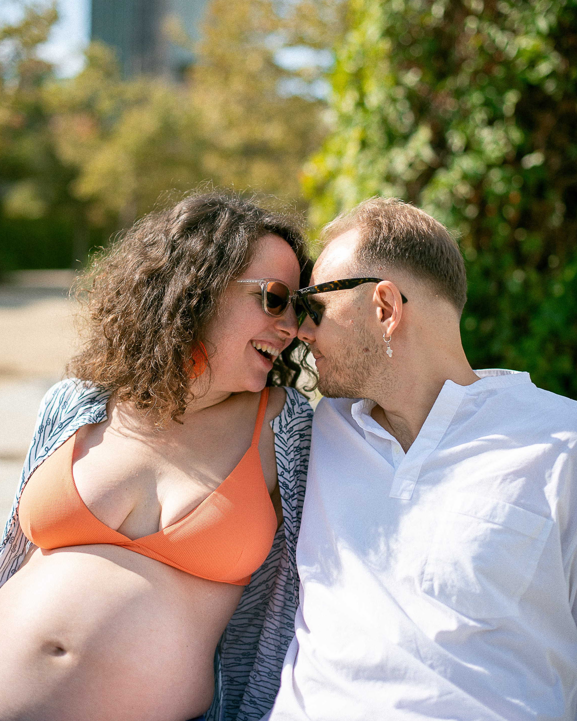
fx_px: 1217
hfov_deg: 26.7
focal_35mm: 57
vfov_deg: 33.0
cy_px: 308
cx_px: 286
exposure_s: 1/4000
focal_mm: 50
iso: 100
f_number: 2
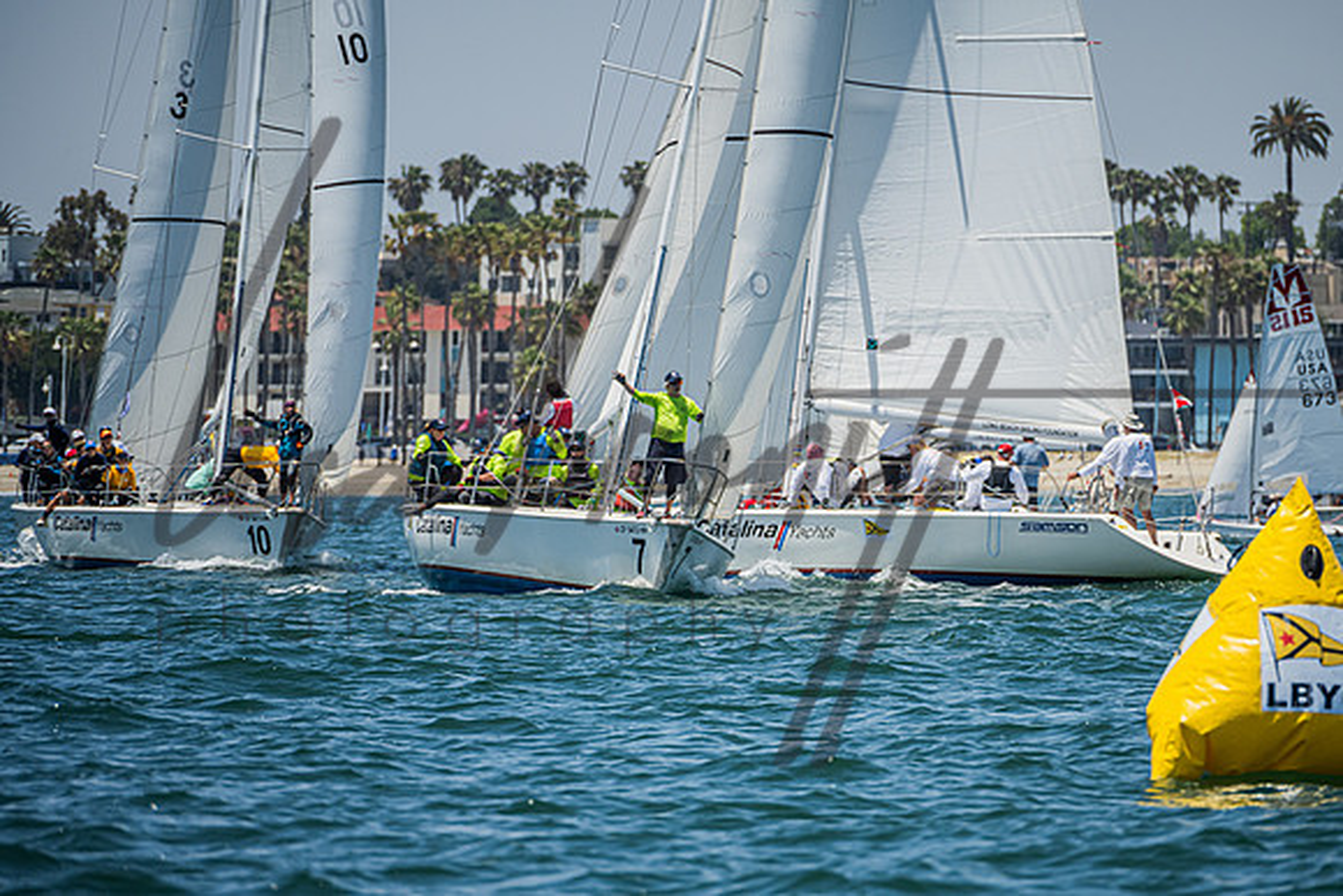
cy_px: 485
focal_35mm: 433
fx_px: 16156
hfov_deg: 4.8
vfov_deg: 3.2
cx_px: 727
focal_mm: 400
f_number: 8
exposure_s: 1/1600
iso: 400
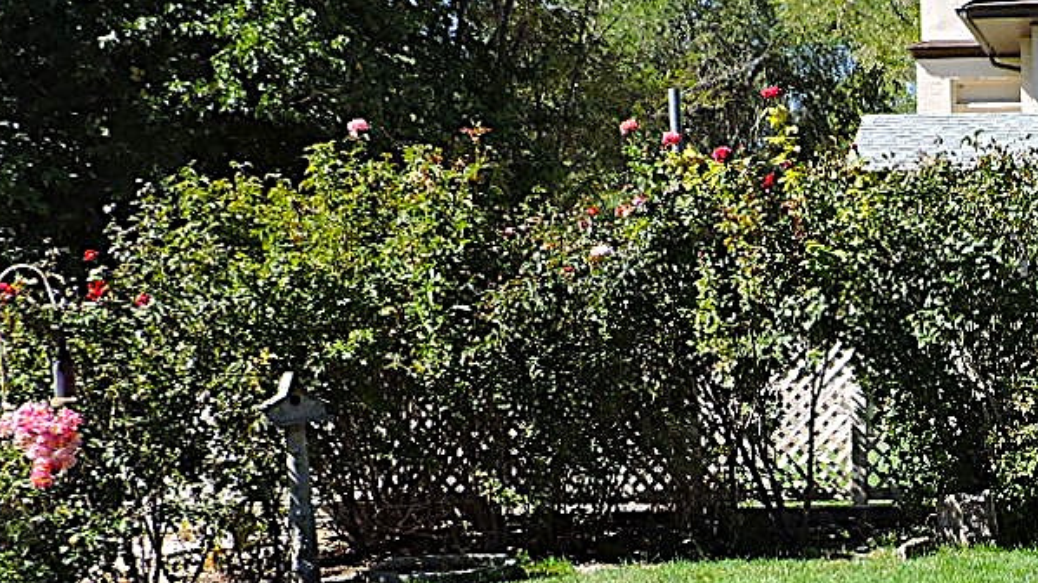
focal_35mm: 70
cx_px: 1002
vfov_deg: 17.1
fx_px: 1926
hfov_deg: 28.6
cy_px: 444
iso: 100
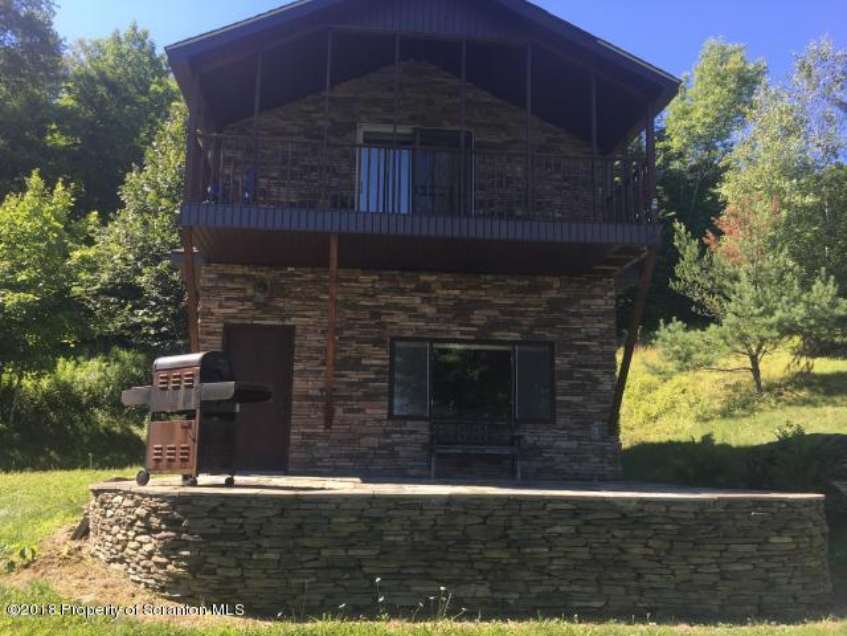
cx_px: 424
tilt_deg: +11.8
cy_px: 318
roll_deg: +0.0
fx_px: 710
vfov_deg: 48.2
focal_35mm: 29
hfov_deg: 61.7
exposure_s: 1/349
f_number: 2.2
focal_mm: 4.15
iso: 25
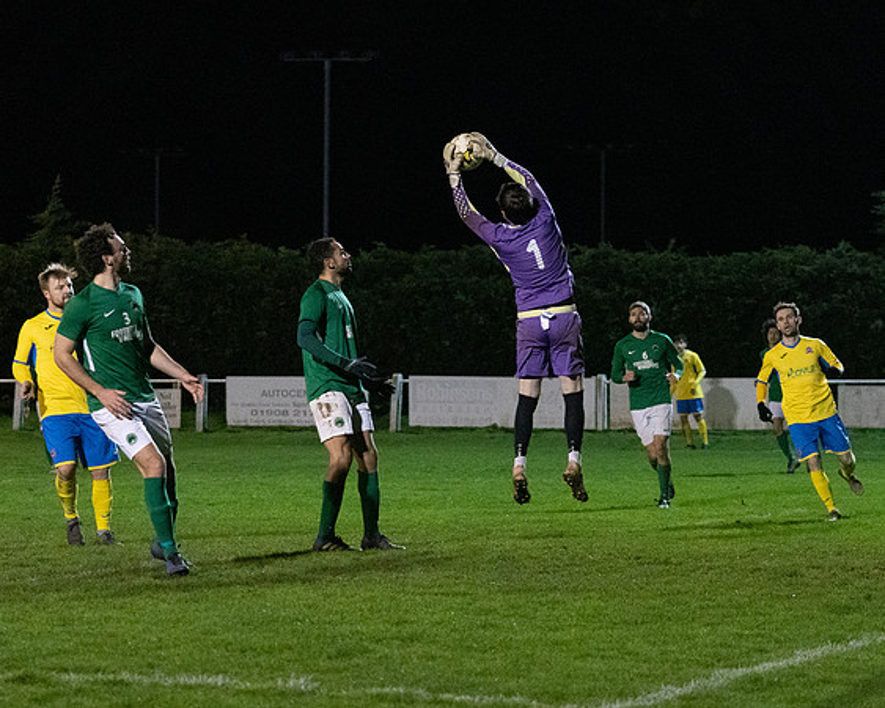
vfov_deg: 10.3
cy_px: 352
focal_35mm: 149
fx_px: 3914
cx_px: 366
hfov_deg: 12.9
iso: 5000
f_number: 2.8
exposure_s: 1/640
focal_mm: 70
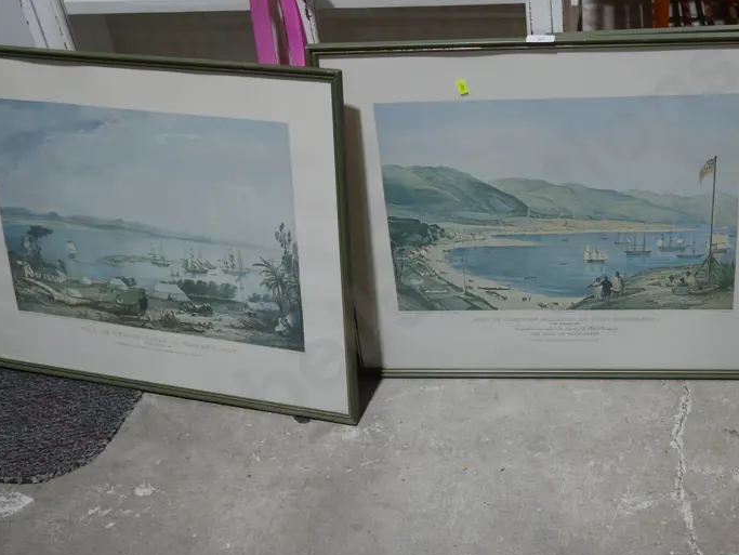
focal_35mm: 48
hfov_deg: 39.1
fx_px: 1025
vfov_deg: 30.2
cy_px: 233
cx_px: 497
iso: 200
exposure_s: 1/80
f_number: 3.6
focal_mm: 16
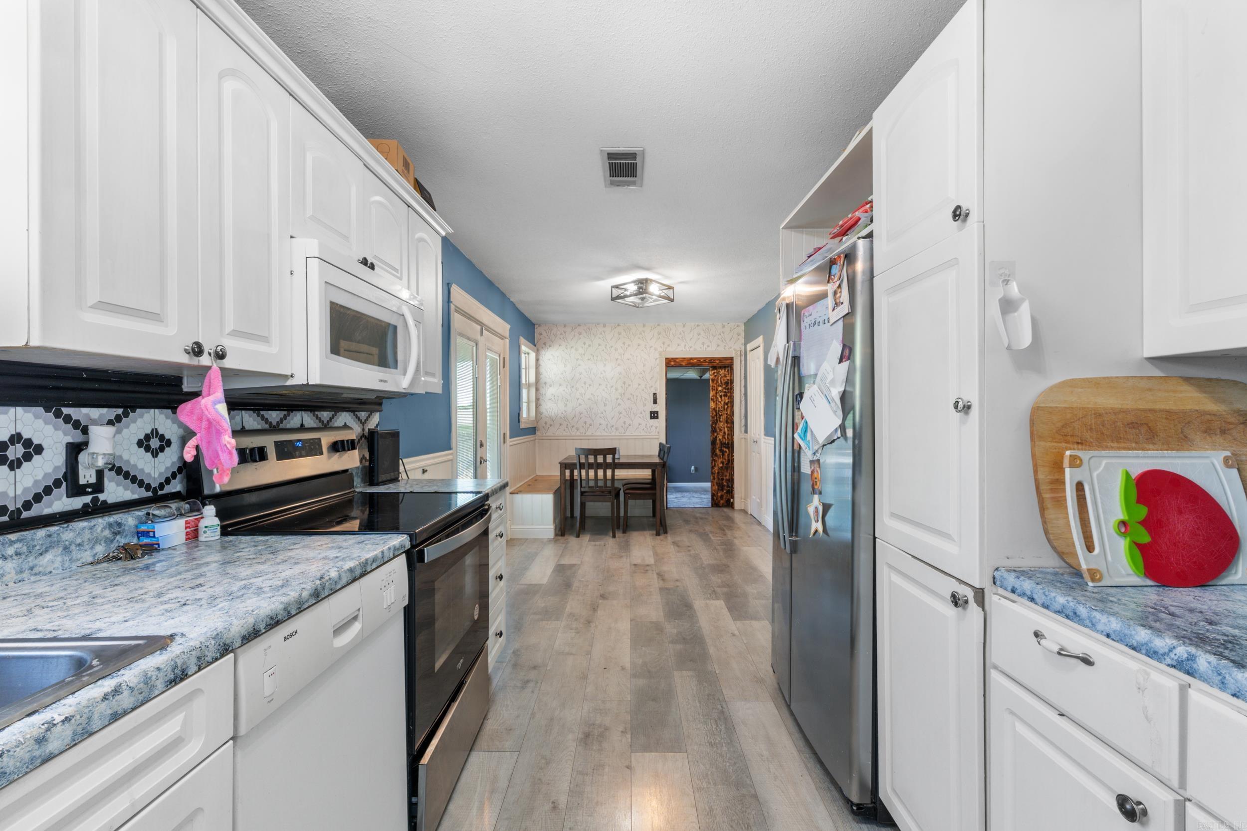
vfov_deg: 77.3
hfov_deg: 100.4
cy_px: 416
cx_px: 624
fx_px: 520
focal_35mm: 15
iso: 200
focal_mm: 10
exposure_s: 1/25
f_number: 9
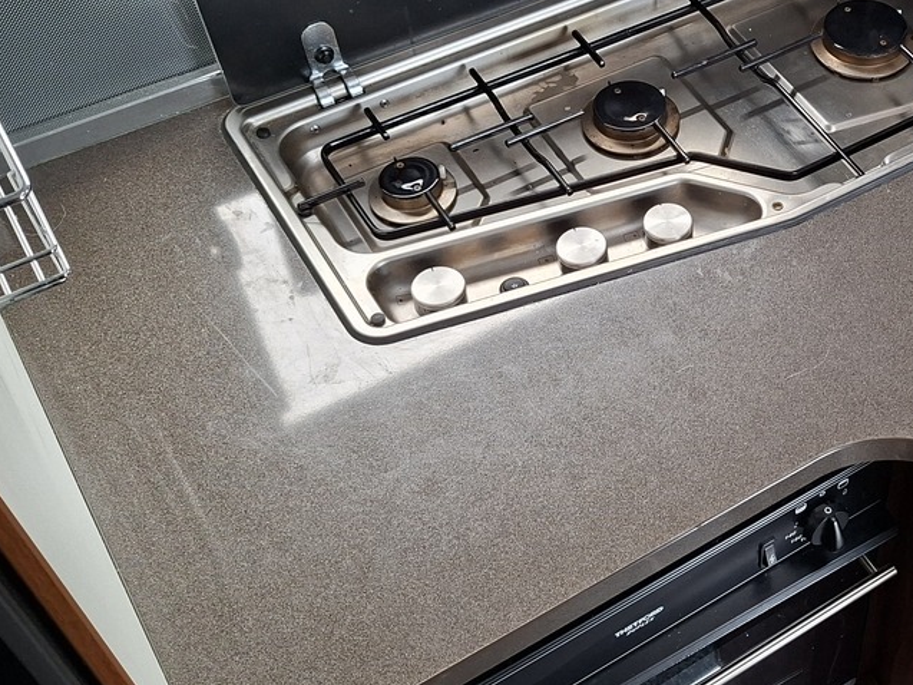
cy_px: 292
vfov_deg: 28.0
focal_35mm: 52
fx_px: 1372
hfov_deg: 34.8
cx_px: 820
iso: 100
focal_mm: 5.54
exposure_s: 1/120
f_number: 1.8
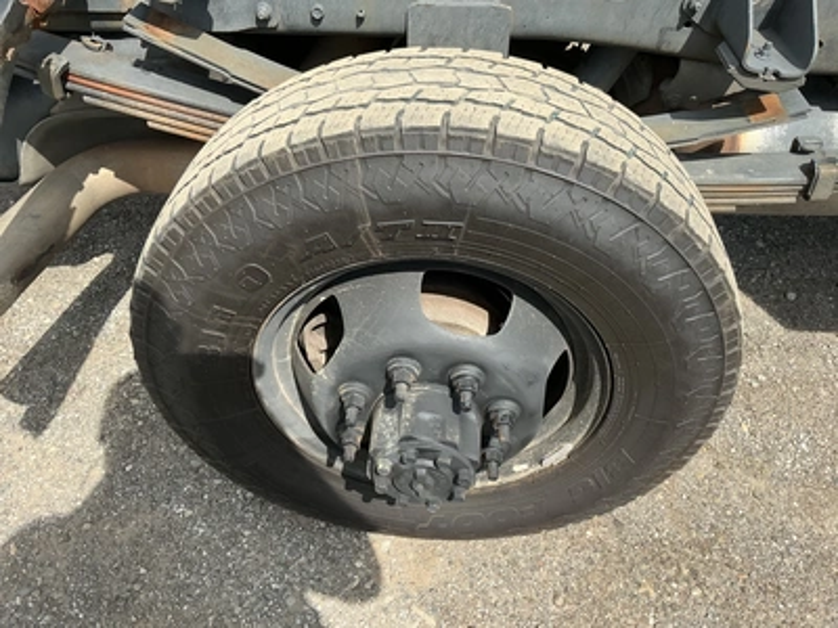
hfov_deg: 63.4
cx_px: 419
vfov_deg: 49.7
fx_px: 678
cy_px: 314
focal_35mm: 28
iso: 25
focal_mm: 3
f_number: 1.8
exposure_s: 1/883
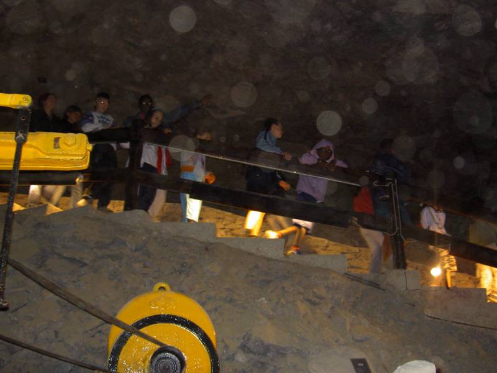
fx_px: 560
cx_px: 248
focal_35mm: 39
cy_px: 186
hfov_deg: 47.9
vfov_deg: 36.8
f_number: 2.8
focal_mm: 8
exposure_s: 1/30
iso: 100
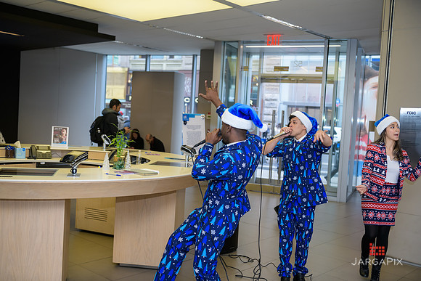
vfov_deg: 35.1
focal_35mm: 38
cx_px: 210
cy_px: 140
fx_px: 444
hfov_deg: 50.7
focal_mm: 38
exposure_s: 1/125
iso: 400
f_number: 3.2
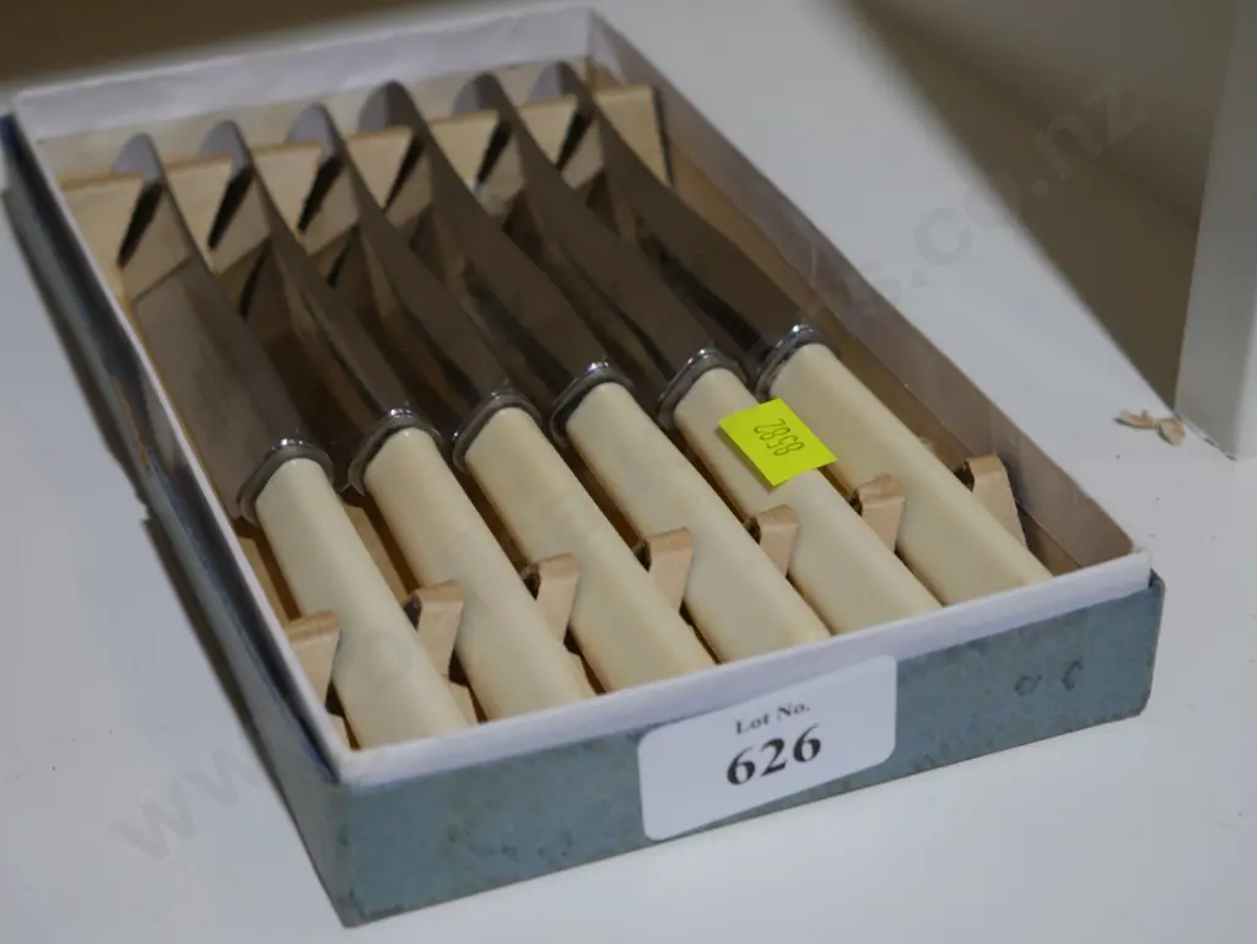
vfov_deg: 21.0
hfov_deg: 27.8
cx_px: 628
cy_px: 472
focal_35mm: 70
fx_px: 2543
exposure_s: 1/80
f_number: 5.5
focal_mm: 35
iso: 320
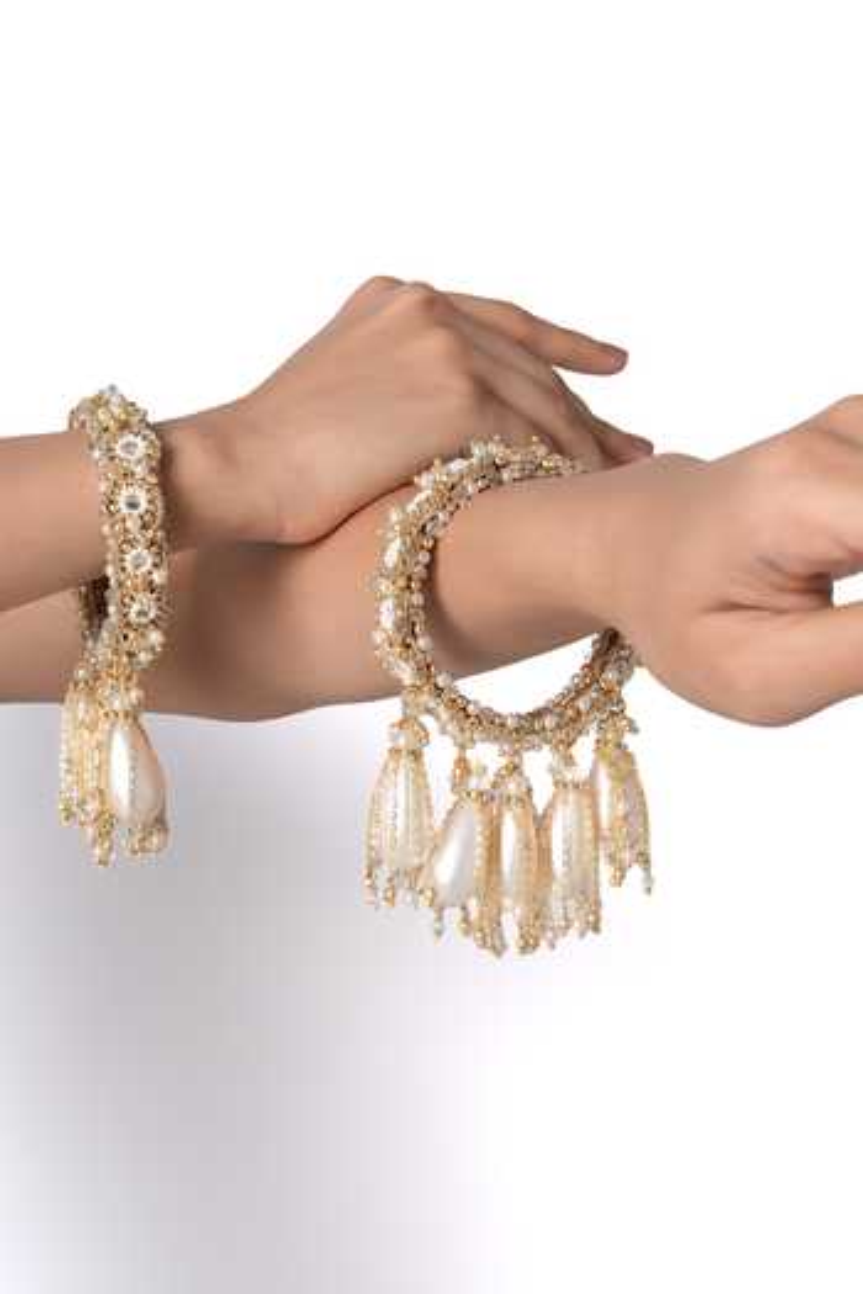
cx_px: 432
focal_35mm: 35
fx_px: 1258
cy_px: 647
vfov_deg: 54.4
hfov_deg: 37.9
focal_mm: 35
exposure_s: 1/125
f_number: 9.5
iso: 125
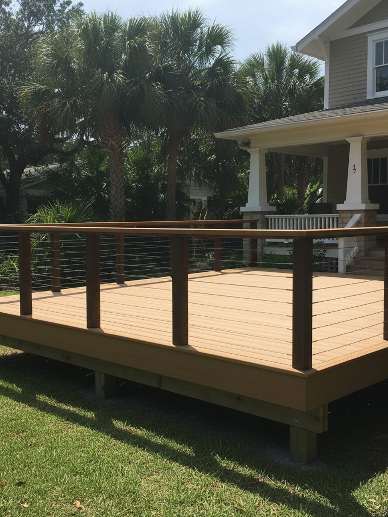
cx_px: 194
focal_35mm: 24
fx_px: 359
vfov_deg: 71.6
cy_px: 258
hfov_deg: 56.8
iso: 1168
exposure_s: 1/1218
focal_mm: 6.8
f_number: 1.68
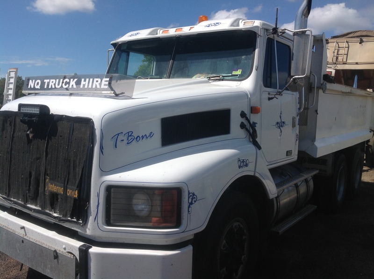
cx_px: 187
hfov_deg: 52.7
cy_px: 140
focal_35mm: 35
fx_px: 378
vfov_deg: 40.6
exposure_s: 1/2747
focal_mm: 4.28
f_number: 2.4
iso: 50
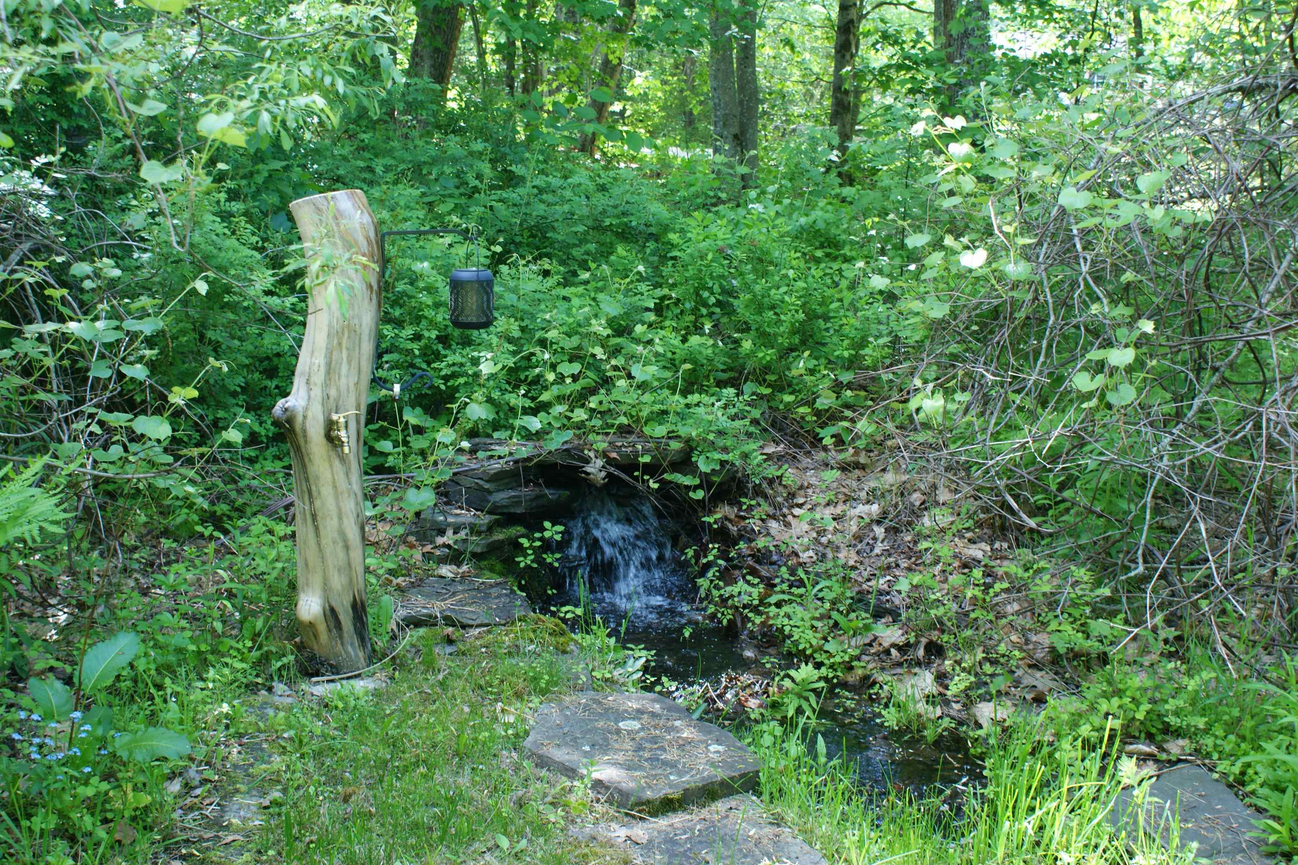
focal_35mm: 42
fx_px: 1514
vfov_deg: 31.9
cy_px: 432
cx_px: 649
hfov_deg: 46.4
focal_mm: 28
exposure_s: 1/50
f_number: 4.5
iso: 200
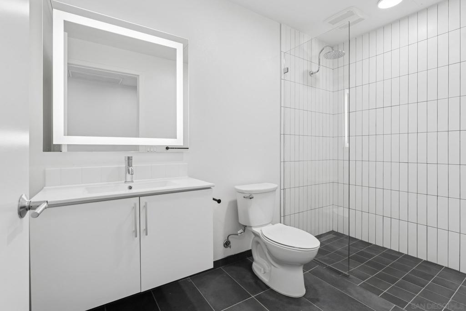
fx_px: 219
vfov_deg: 70.8
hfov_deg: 93.6
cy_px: 156
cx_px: 233
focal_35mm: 17
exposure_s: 1/30
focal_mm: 16.9
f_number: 8
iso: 500
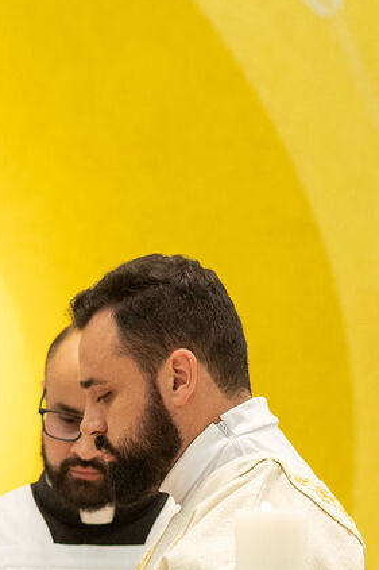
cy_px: 569
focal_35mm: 271
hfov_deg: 5.1
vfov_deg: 7.6
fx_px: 4283
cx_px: 115
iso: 2000
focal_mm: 85
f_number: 3.2
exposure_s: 1/200
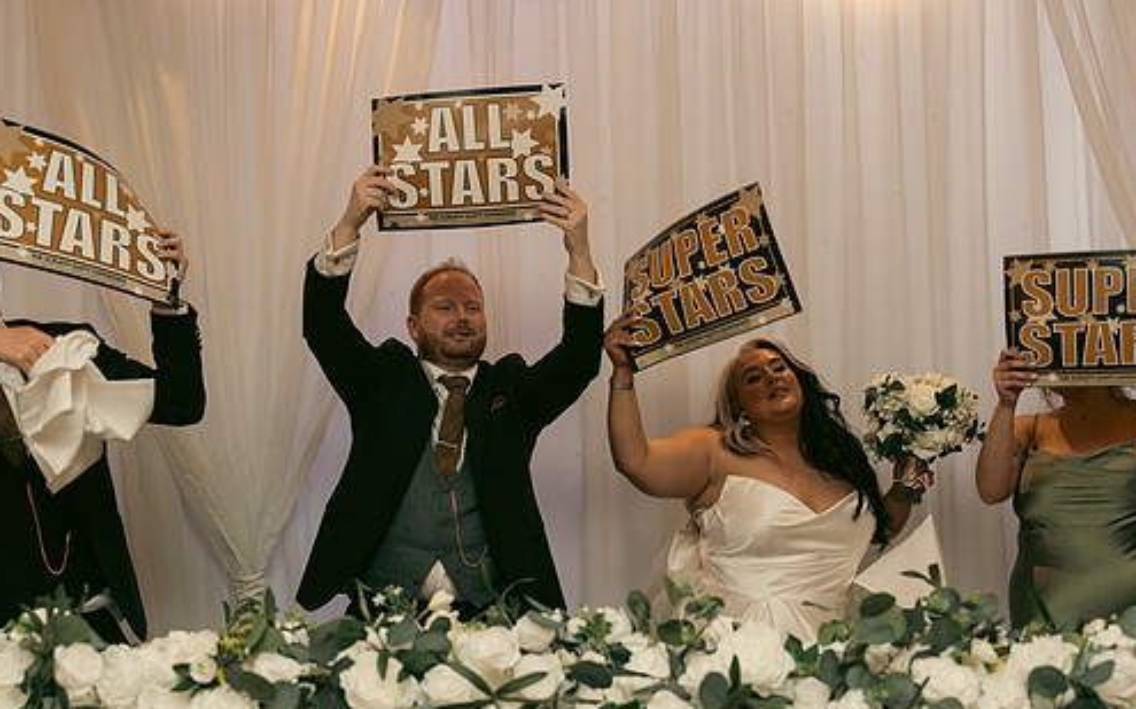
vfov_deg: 23.5
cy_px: 405
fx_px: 1702
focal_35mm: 55
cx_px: 507
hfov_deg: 36.9
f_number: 3.5
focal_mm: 46
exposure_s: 1/160
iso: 2500
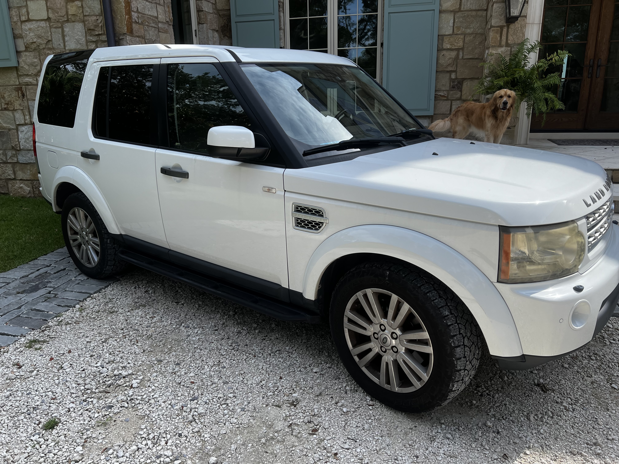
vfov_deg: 53.1
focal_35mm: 26
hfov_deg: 67.3
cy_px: 232
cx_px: 310
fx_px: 465
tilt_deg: -16.5
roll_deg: +2.0
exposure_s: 1/2457
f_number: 1.5
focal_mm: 5.7
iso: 50
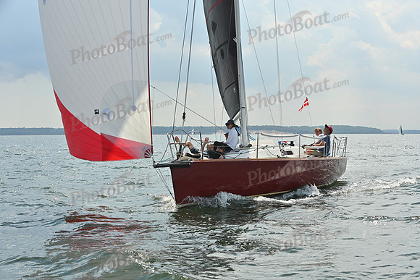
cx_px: 210
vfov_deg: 19.5
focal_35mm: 70
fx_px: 817
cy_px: 140
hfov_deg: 28.8
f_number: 7.1
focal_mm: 70
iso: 320
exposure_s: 1/1600
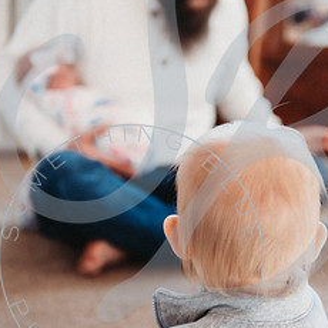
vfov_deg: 20.9
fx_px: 890
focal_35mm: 83
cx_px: 195
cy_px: 148
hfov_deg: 20.9
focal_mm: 50
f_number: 2.8
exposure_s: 1/125
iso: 400
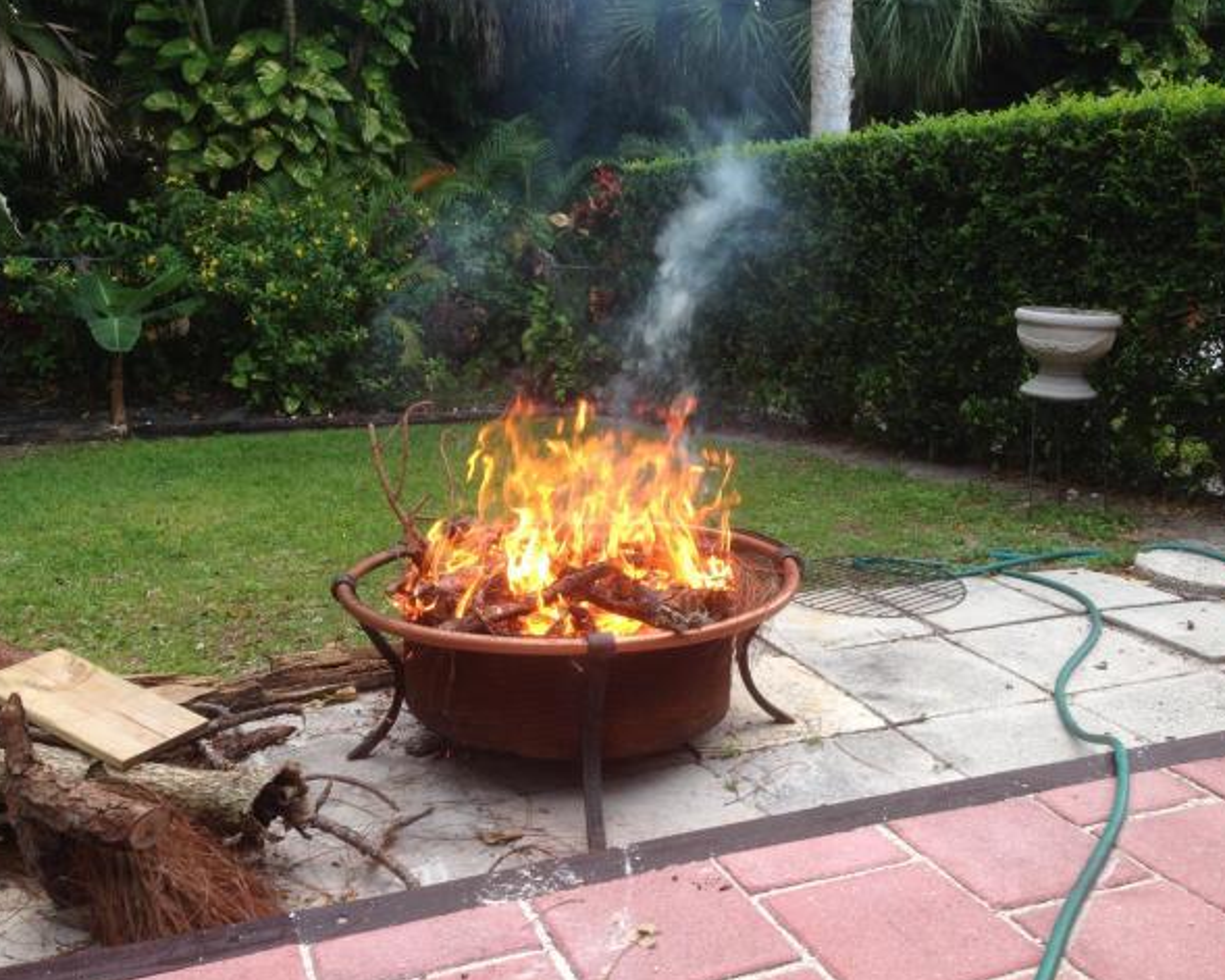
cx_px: 655
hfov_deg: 51.5
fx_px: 1269
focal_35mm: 35
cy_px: 491
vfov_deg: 42.2
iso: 80
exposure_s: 1/120
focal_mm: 4.12
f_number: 2.4
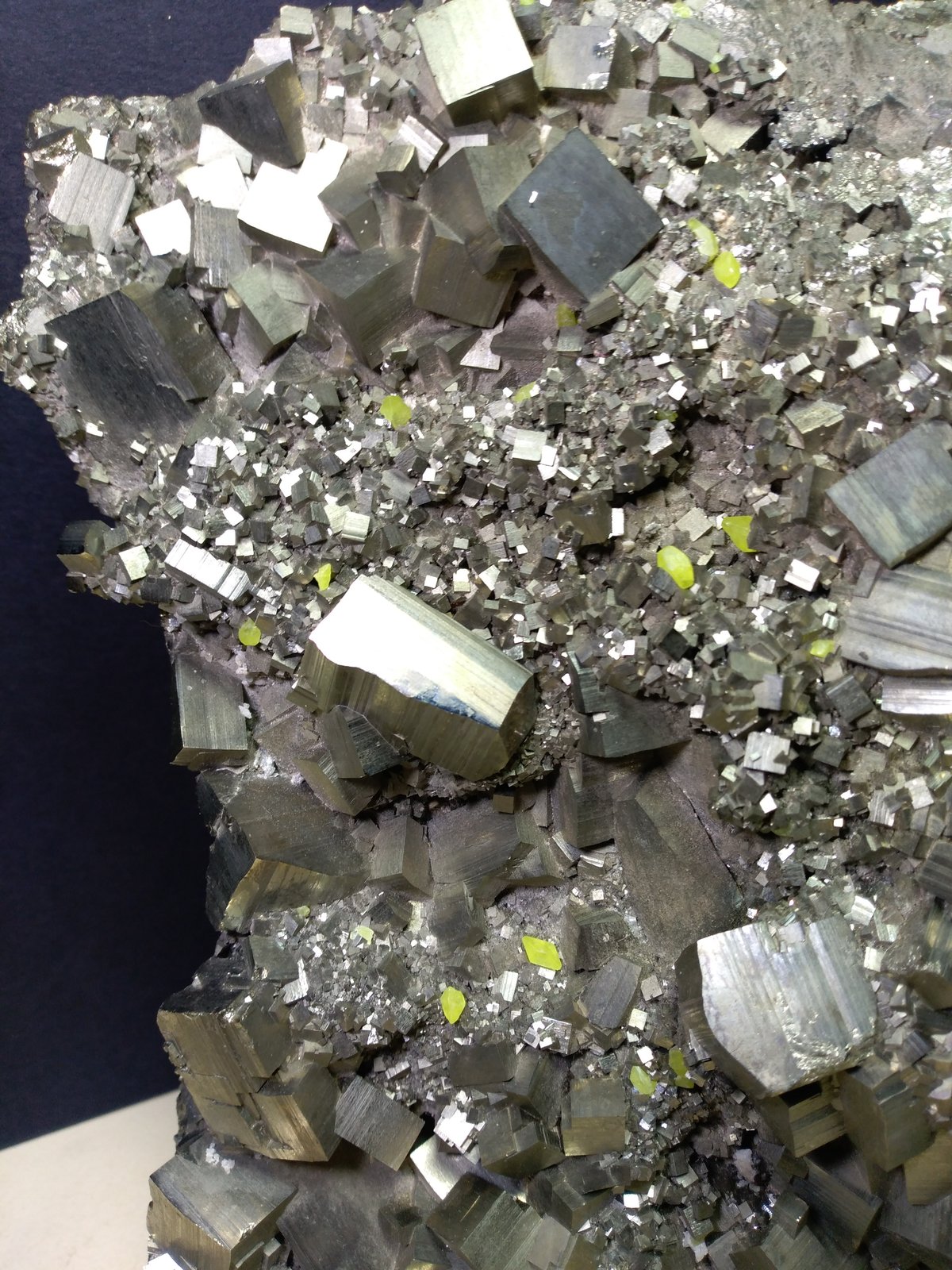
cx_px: 476
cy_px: 635
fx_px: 953
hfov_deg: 53.1
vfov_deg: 67.3
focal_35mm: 26
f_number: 2
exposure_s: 1/33.3
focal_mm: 3.54
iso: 125
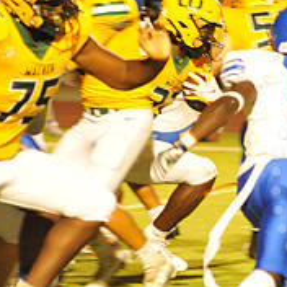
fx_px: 5244
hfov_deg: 3.1
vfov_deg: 3.1
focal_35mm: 559
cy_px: 181
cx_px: 427
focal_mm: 200
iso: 6400
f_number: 5.6
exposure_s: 1/200
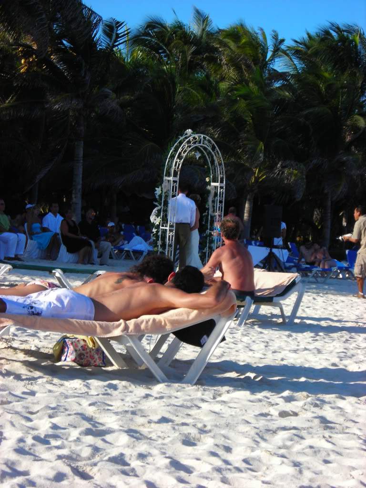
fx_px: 1452
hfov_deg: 14.4
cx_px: 183
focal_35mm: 103
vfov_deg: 19.1
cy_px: 244
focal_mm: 17
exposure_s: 1/96.3
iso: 85
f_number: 9.9
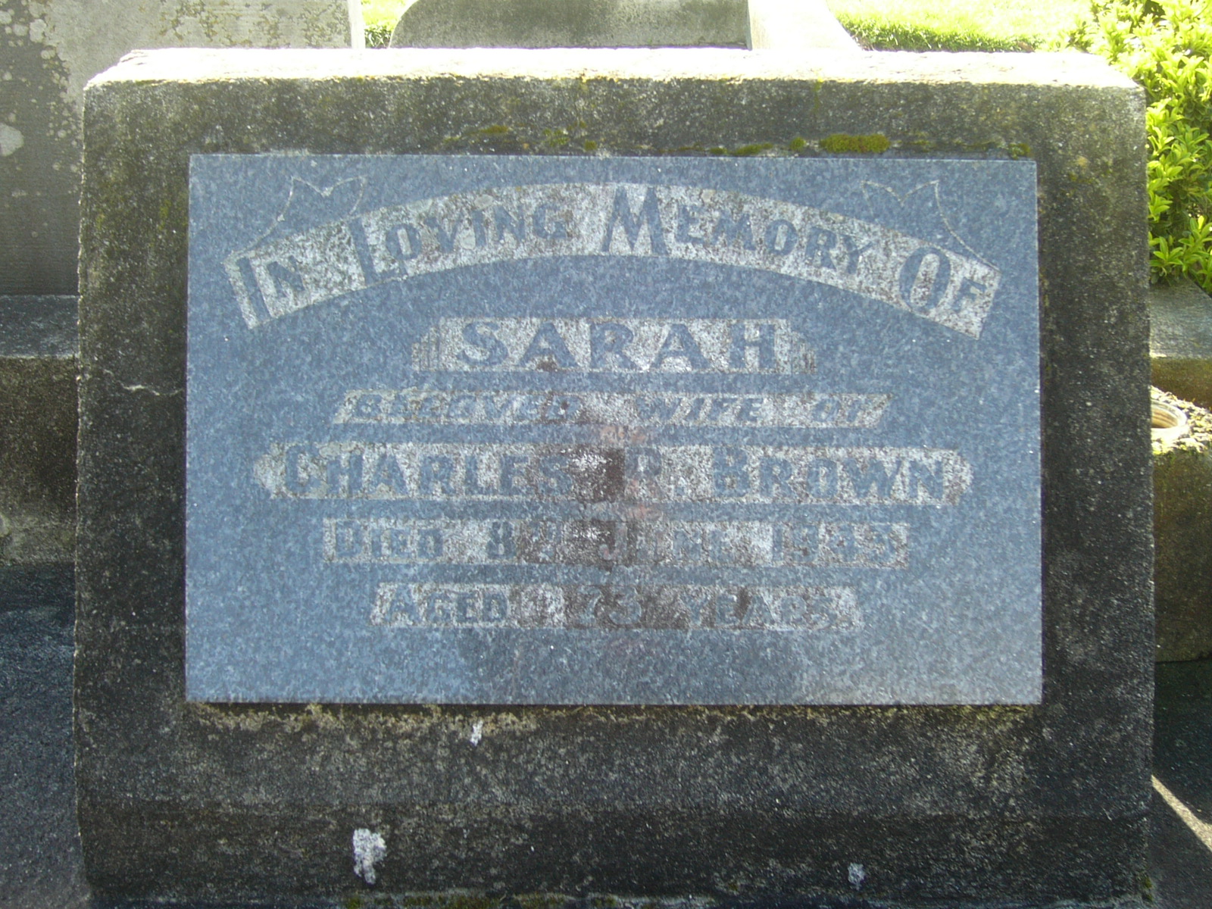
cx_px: 606
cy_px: 454
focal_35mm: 45
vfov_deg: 32.2
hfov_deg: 42.1
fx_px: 1576
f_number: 3.2
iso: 50
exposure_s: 1/60
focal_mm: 7.5
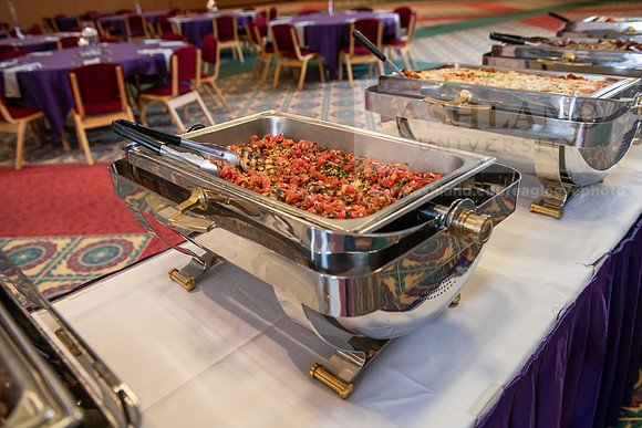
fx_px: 499
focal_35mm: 28
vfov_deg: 46.4
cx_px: 321
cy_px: 214
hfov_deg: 65.5
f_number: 3.5
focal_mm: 28
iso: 500
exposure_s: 1/100
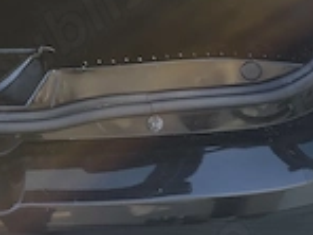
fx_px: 841
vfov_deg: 15.7
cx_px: -34
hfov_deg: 20.1
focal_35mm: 93
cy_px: 21
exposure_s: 1/180
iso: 25
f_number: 1.7
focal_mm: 6.3
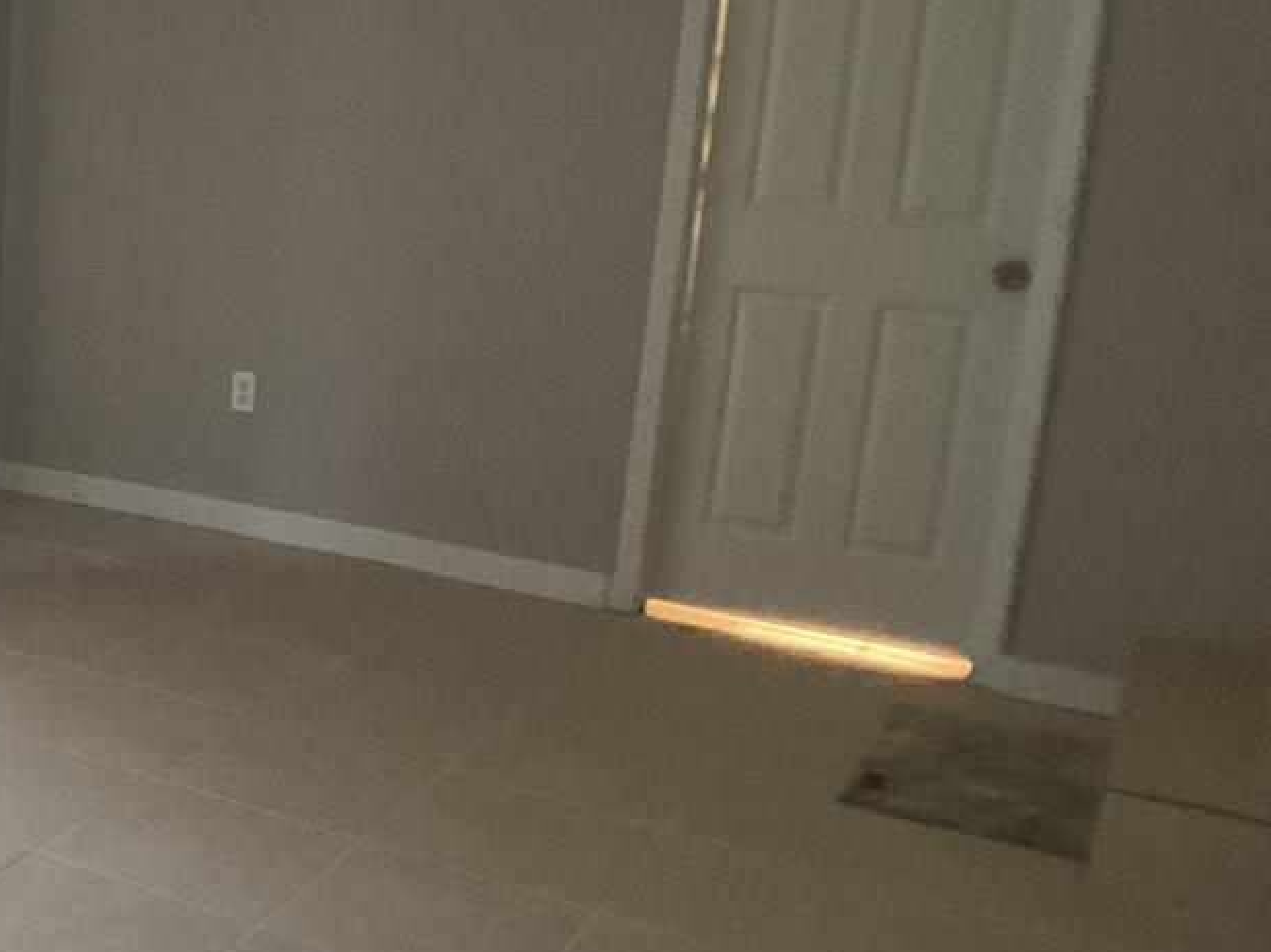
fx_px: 2753
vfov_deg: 19.6
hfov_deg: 24.3
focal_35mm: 75
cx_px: -125
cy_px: 408
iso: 160
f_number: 1.8
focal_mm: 3
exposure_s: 1/60
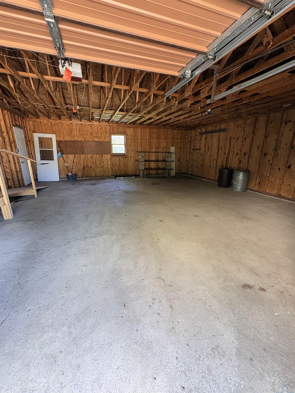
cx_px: 148
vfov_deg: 102.1
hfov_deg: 85.7
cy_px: 196
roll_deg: -1.2
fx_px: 159
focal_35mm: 14
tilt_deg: -14.7
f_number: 2.2
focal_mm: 2.22
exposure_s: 1/90
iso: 200
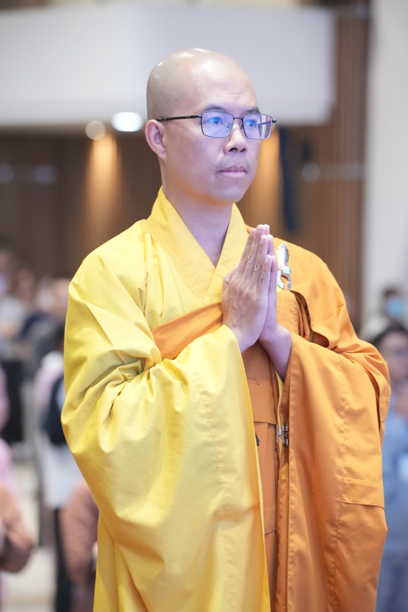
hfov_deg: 10.2
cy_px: 306
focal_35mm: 135
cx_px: 204
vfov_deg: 15.2
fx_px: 2295
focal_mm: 135
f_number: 4
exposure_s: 1/200
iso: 6400
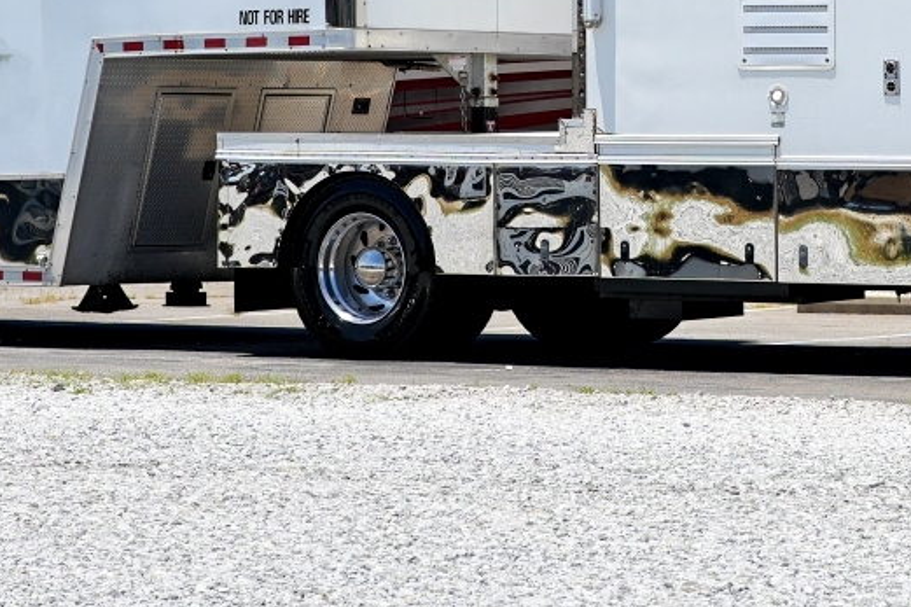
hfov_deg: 10.7
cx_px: 640
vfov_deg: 7.1
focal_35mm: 192
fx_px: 4857
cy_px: 10
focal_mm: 50
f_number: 5.6
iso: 100
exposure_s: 1/500
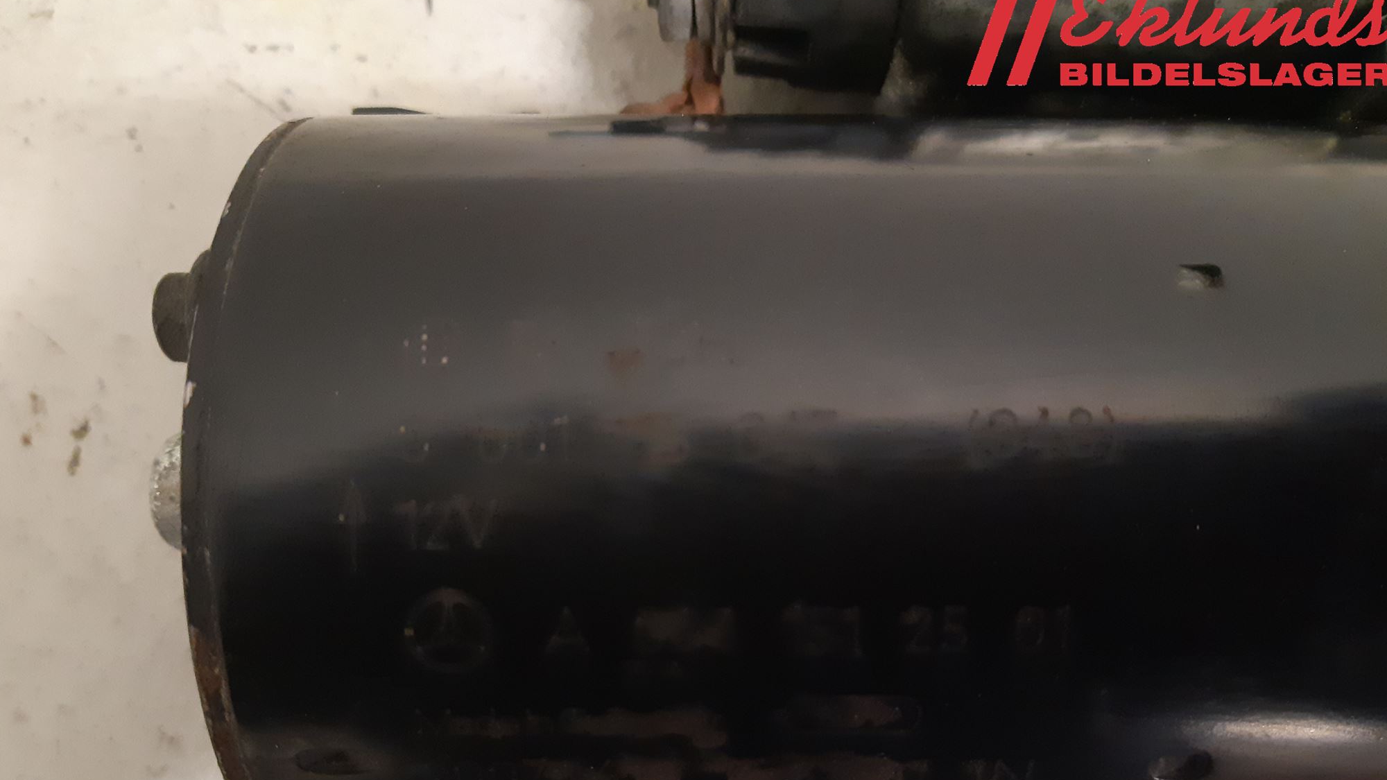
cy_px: 501
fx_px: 1067
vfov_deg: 39.8
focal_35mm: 29
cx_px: 682
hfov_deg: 66.1
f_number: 1.7
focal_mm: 3.93
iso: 400
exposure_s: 1/25
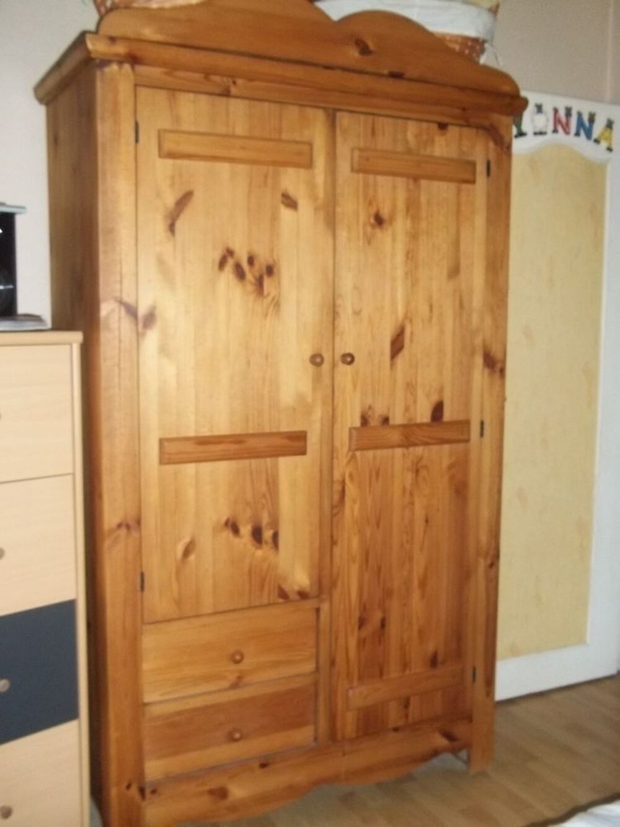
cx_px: 310
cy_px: 414
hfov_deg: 39.7
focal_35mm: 36
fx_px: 860
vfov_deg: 51.4
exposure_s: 1/30
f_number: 3.1
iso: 320
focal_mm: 6.5
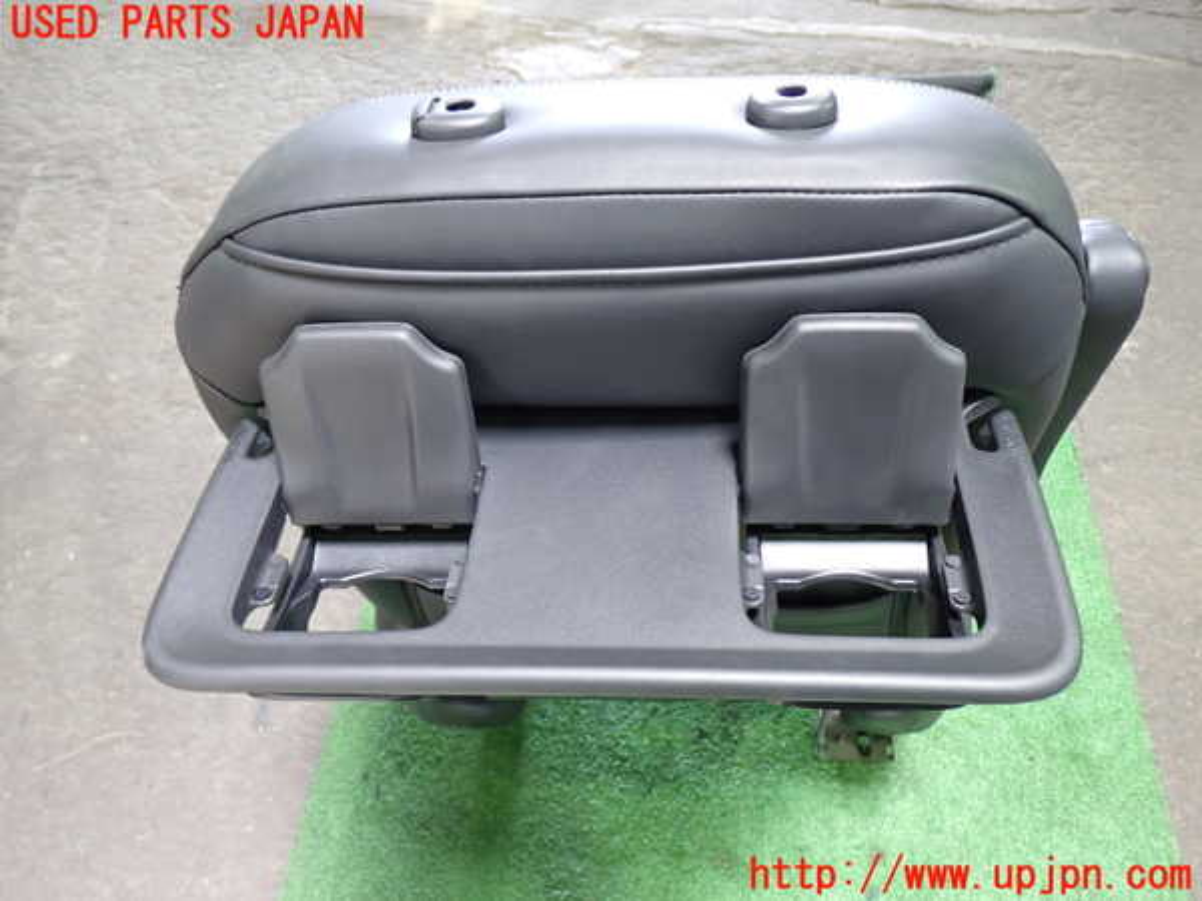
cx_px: 601
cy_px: 450
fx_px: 1042
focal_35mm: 30
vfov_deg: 46.8
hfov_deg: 60.0
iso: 320
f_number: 2.3
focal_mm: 5.4
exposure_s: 1/30
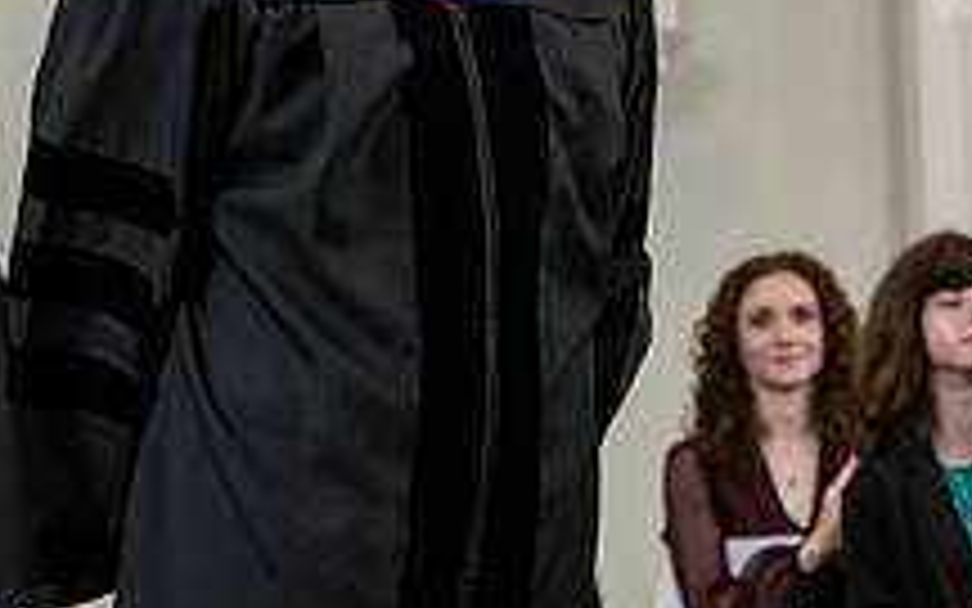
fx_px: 5430
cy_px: 92
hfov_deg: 10.2
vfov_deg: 6.4
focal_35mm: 205
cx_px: 724
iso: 1600
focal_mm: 75
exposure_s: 1/200
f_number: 4.5
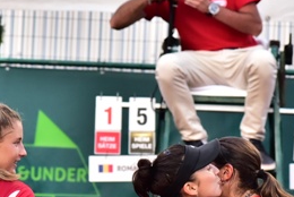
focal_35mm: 417
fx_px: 3409
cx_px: 131
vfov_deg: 3.3
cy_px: 170
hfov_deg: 4.9
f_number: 4
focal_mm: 155
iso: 2500
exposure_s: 1/1000
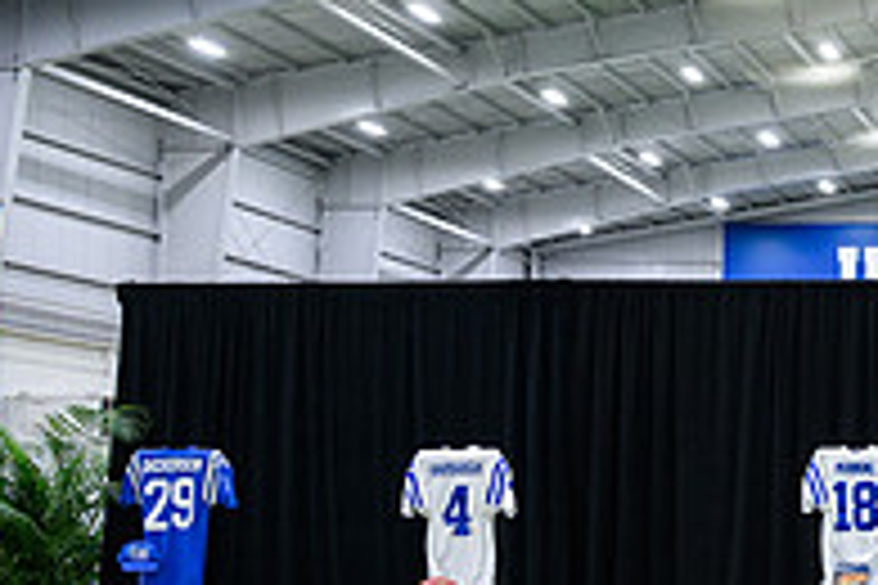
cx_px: 1247
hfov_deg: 23.5
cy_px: 457
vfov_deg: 18.8
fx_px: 1756
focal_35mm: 72
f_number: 2.8
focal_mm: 24
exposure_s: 1/200
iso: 800
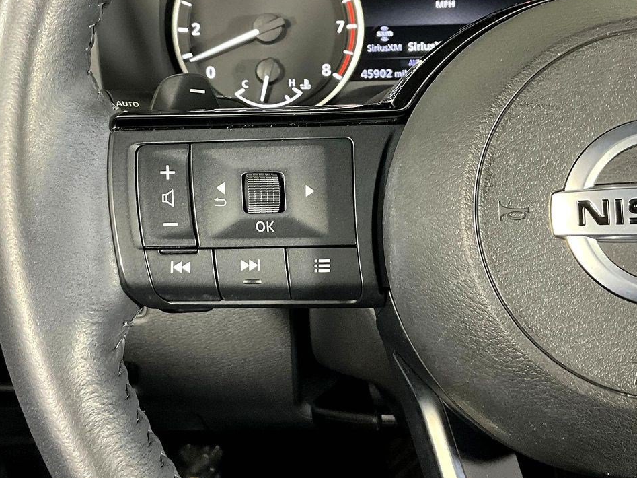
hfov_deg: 38.9
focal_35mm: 49
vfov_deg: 29.6
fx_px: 902
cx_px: 287
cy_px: 191
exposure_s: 1/60
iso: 200
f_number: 1.8
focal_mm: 3
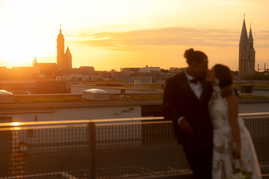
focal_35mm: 67
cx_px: 135
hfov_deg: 30.1
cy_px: 89
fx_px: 501
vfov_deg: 20.3
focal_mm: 66
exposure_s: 1/1000
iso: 320
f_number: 2.8
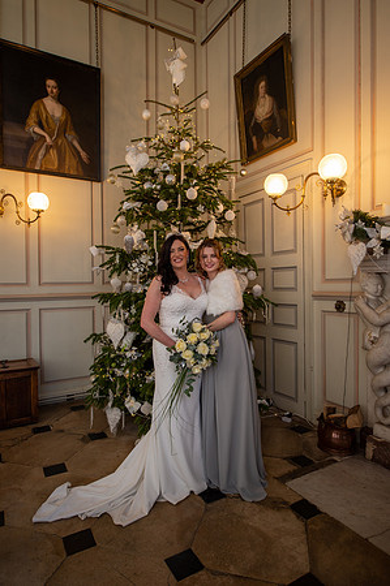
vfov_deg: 78.6
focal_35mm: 22
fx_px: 358
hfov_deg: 57.1
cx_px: 195
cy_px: 293
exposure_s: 1/80
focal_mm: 22
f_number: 3.5
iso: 500
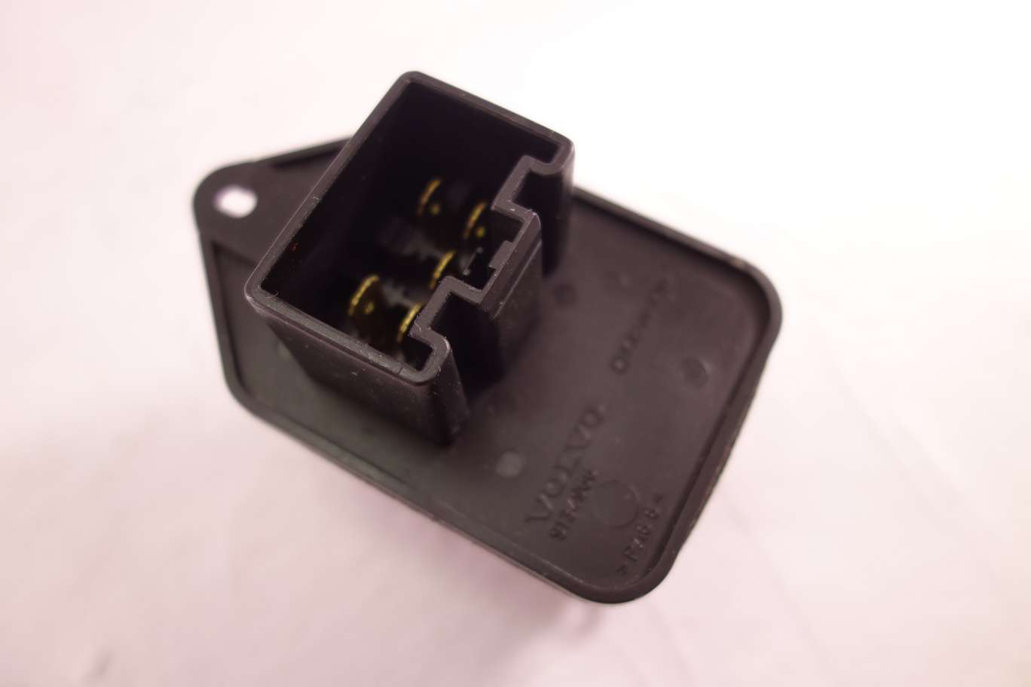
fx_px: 802
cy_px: 344
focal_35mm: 28
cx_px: 516
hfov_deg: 65.5
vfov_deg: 46.4
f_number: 2.2
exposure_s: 1/60
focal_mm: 10.4
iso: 200
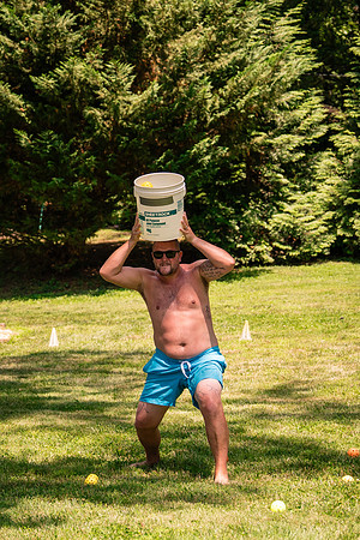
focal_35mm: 111
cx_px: 69
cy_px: 313
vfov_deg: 18.4
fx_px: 1662
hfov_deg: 12.3
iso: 400
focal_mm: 50
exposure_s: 1/4000
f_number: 2.8
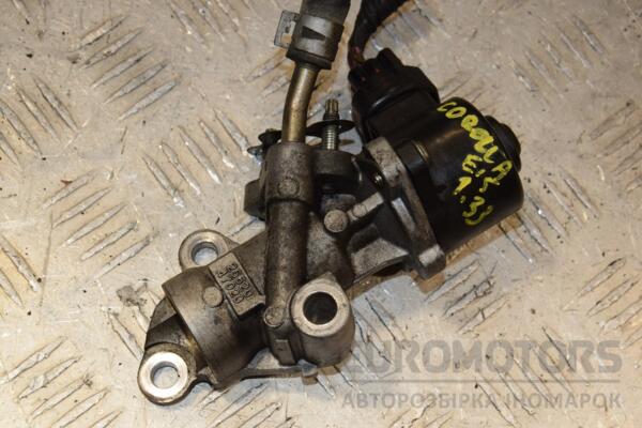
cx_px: 321
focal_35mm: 93
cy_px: 214
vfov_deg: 14.7
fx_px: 1658
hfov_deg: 21.9
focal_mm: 62
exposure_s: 1/200
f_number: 9
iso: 800
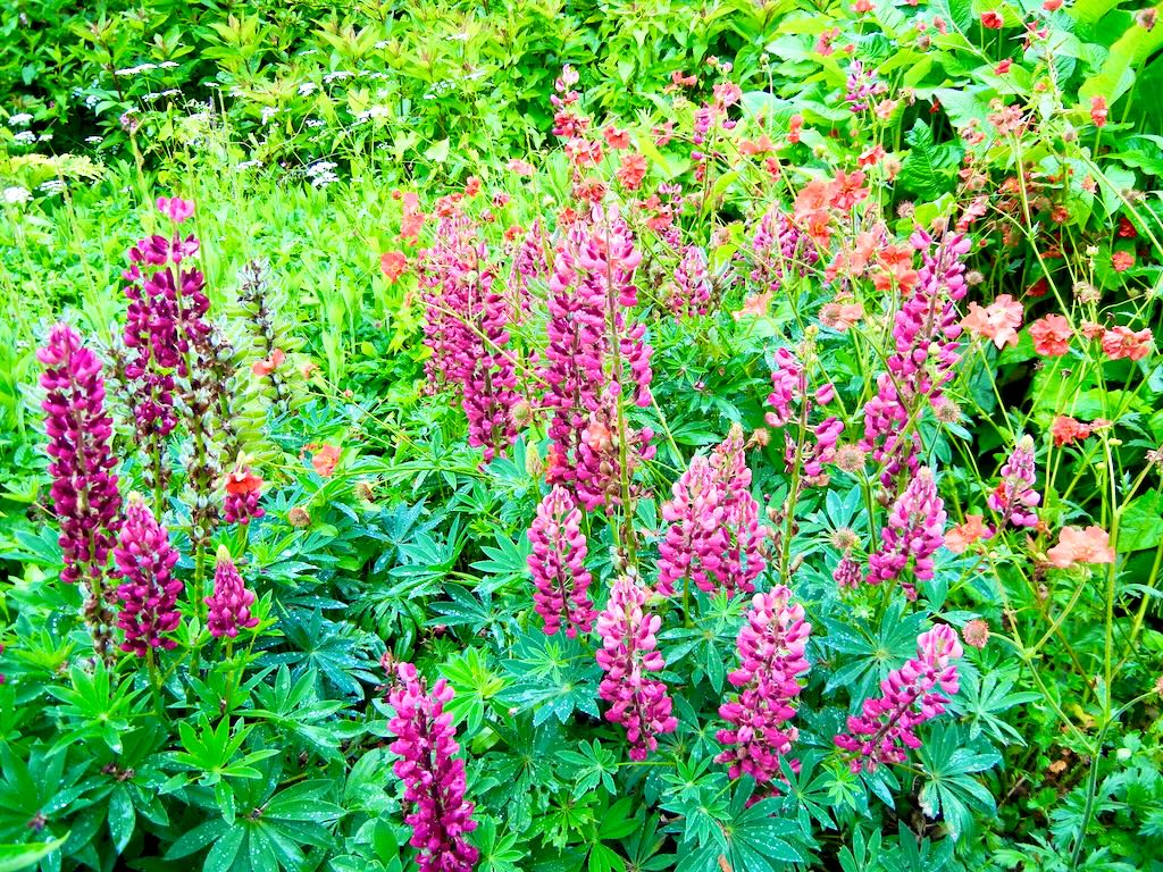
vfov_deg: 46.8
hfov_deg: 60.0
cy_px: 436
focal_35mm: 30
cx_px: 582
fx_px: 1008
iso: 160
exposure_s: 1/77.3
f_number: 3.5
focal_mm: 5.4
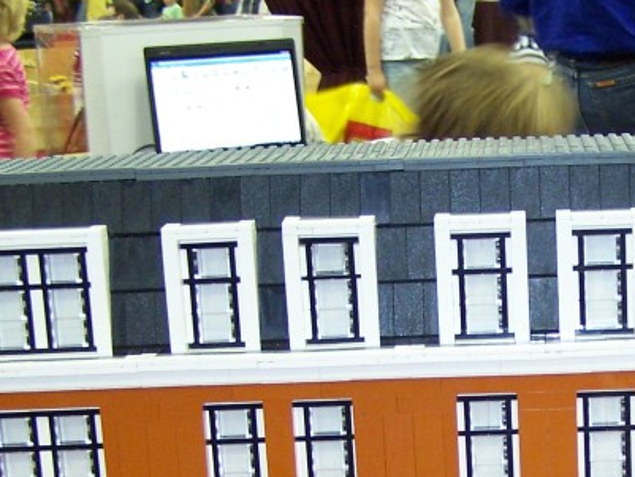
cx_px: 624
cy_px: 494
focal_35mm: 97
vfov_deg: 15.0
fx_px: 1780
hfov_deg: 19.7
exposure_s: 1/4
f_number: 2.8
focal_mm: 6.3
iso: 140
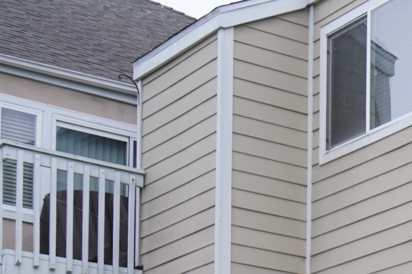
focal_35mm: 129
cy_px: 579
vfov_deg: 9.8
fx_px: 1476
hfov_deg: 13.3
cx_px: 860
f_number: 4
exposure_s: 1/30
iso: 500
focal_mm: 29
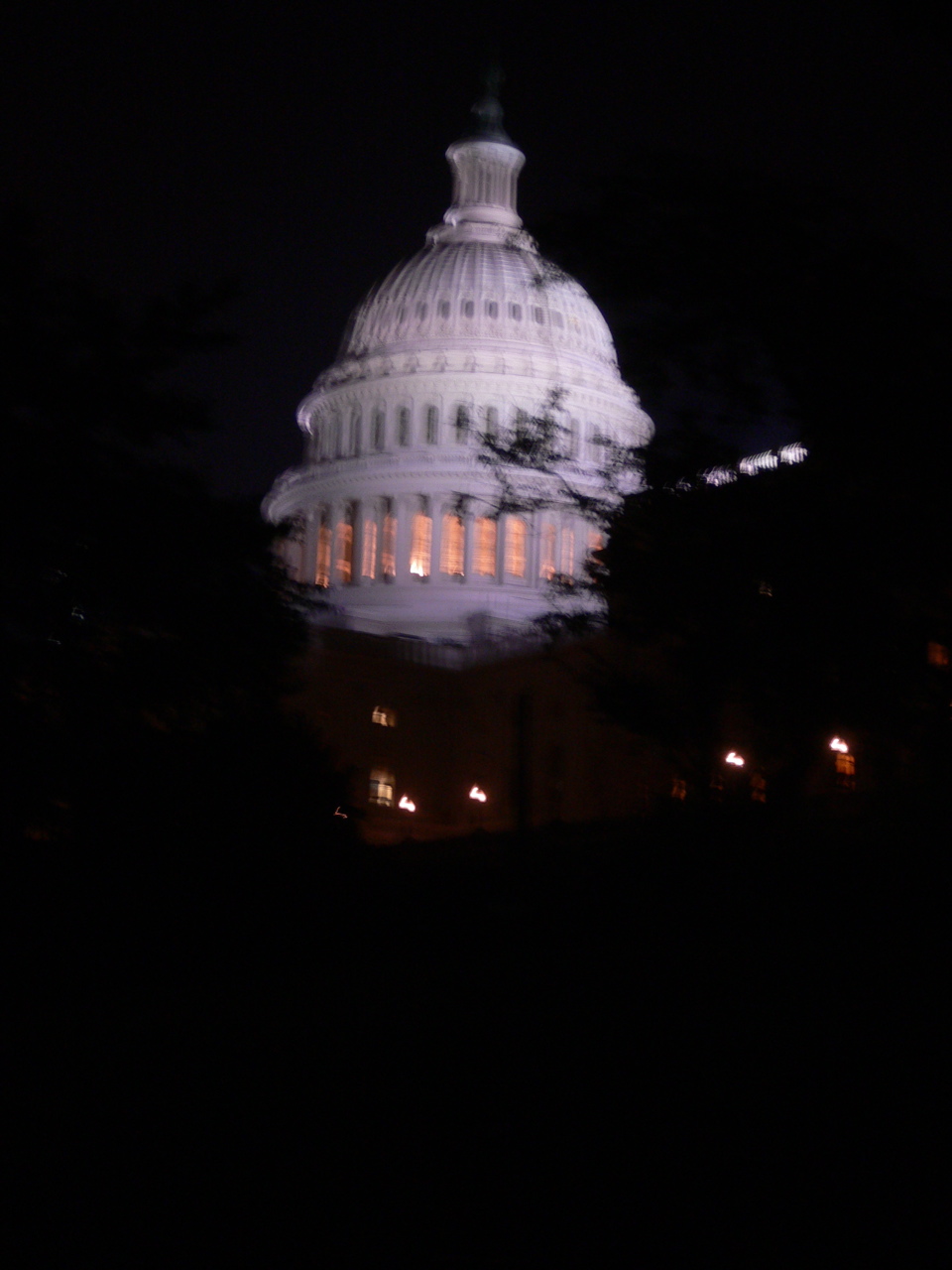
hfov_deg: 22.3
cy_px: 635
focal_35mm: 66
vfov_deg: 29.4
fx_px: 2420
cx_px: 476
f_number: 4
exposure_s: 1/2.5
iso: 100
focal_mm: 11
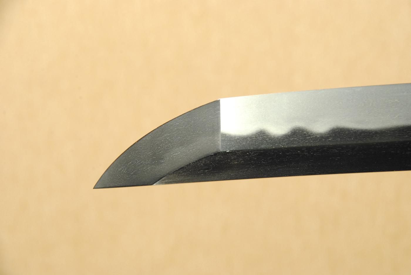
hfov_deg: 10.1
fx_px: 2314
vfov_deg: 6.8
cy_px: 138
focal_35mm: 202
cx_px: 206
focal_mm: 135
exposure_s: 1/2
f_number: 11
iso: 400
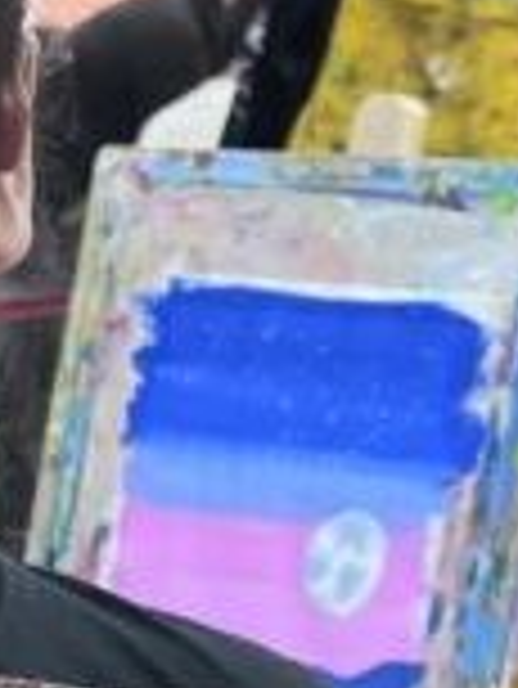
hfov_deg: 8.5
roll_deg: +0.0
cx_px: -356
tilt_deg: -11.1
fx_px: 3387
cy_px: 724
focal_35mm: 170
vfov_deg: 11.5
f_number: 1.5
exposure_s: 1/100
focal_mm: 5.7
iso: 80
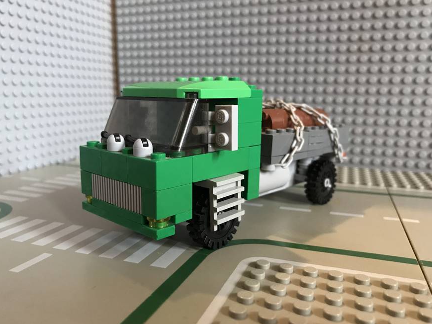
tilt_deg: -11.4
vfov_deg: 48.2
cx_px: 214
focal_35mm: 29
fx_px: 362
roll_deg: -0.6
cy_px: 167
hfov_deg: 61.7
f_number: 1.8
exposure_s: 1/6
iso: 100
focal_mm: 3.99
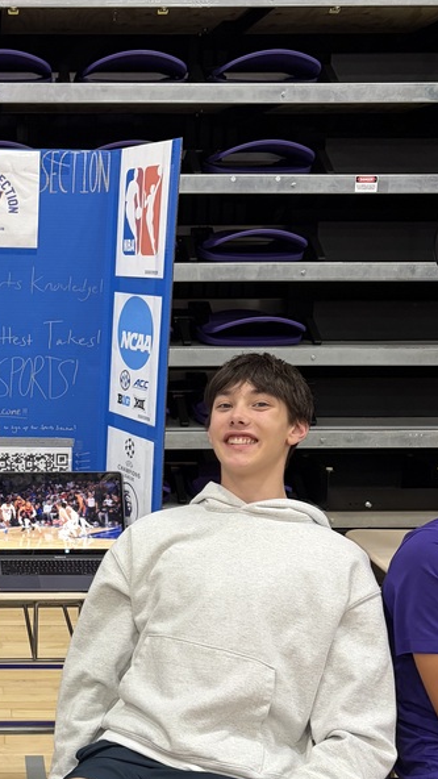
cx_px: -17
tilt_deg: -10.7
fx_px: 1012
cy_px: 449
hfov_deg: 23.3
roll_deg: +0.0
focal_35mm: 49
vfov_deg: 42.0
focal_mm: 5.96
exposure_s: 1/60
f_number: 1.6
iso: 160
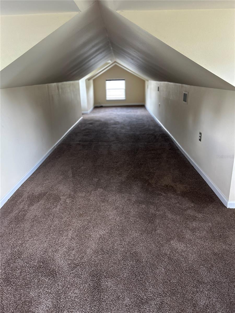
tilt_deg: -18.2
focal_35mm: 26
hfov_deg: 53.1
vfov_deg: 67.3
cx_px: 118
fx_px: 235
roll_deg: +1.3
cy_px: 156
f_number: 1.5
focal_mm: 5.7
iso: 125
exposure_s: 1/60
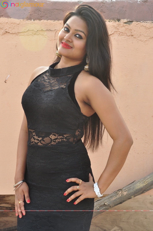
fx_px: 595
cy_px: 116
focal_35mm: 93
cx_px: 76
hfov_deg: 14.7
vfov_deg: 21.9
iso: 400
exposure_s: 1/125
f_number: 9
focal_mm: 62
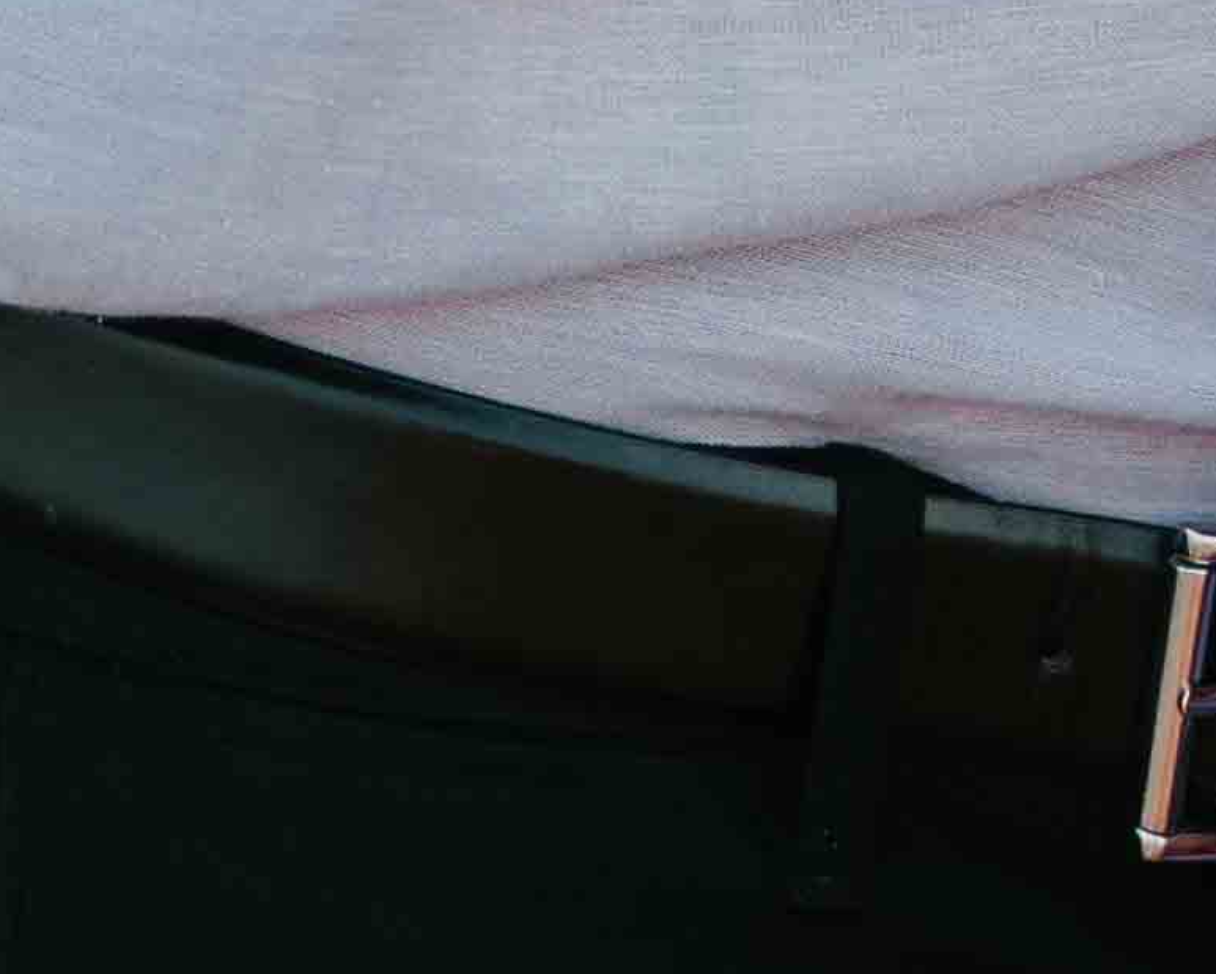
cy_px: -1918
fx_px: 22286
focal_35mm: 619
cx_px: 2158
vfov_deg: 2.5
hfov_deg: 3.1
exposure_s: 1/800
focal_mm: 85
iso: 50
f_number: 1.4
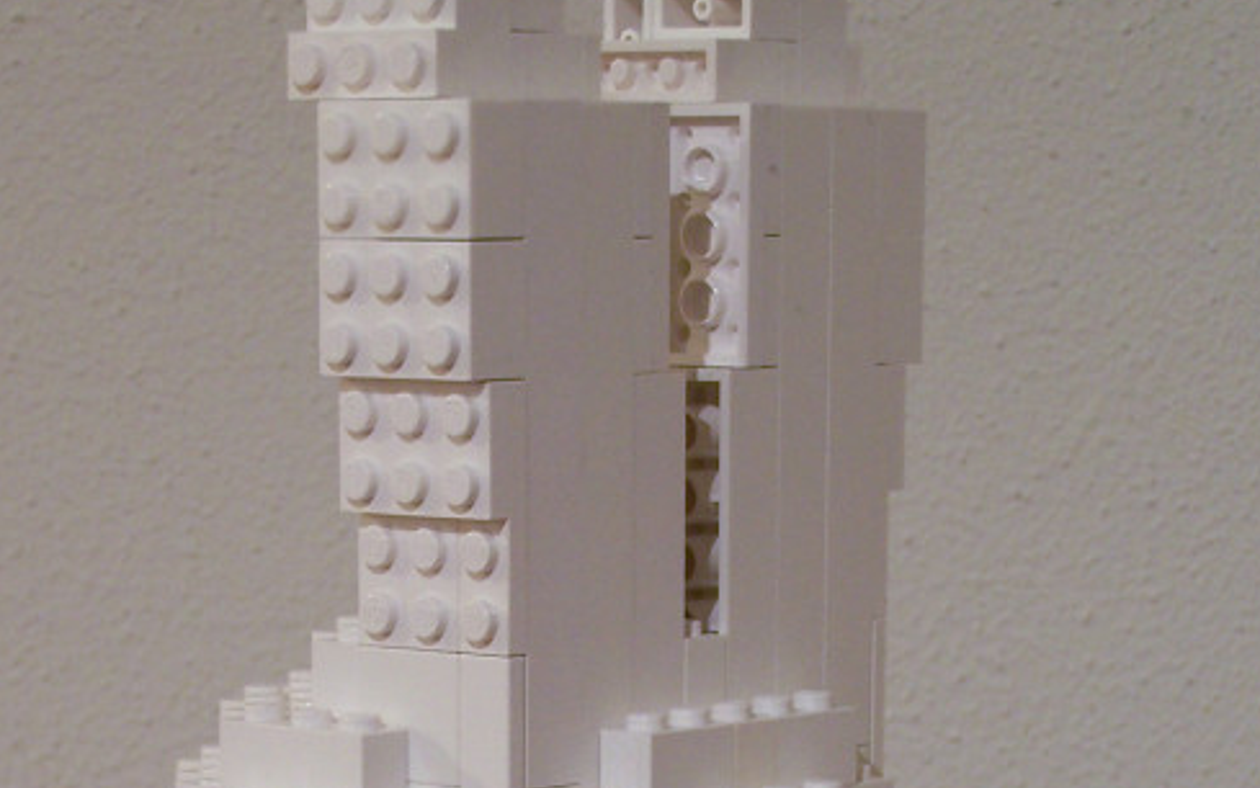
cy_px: 1197
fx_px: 4878
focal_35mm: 142
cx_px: 472
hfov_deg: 14.7
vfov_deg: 9.0
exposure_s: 1/3
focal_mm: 10.7
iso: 80
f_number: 3.2
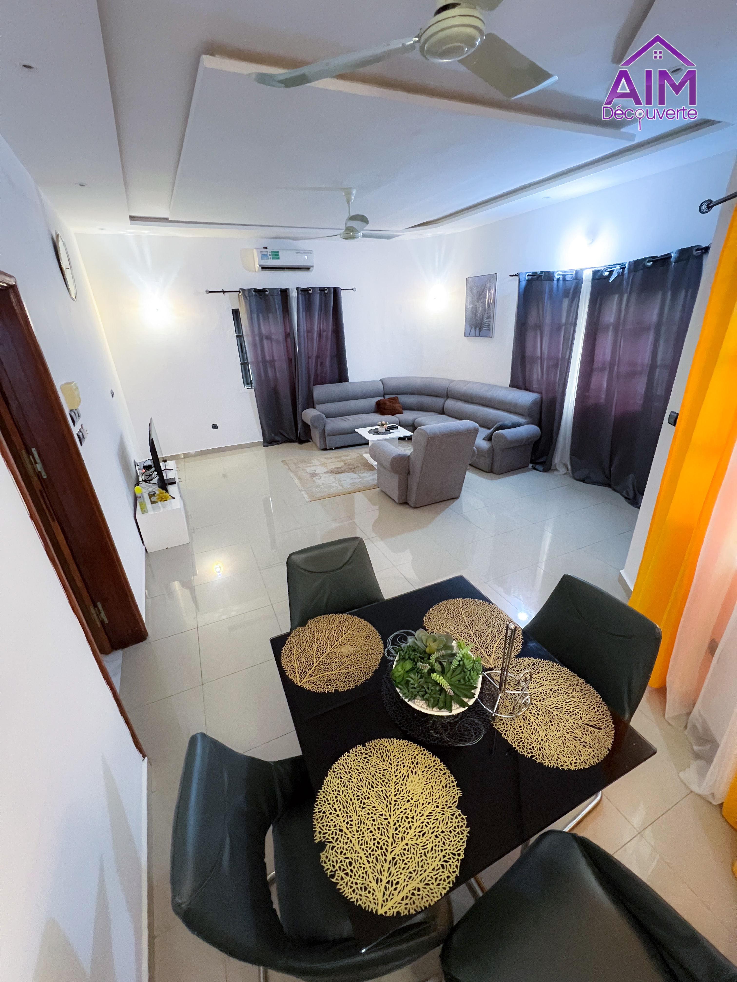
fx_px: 369
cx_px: 368
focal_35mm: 13
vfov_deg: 106.2
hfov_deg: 89.9
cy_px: 491
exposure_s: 1/60
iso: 640
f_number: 1.8
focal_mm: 1.57
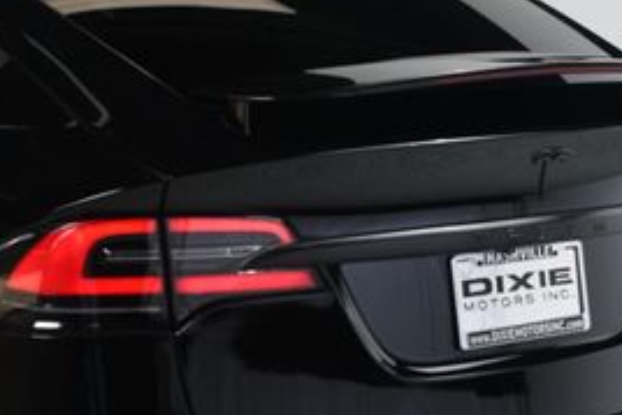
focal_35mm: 93
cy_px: 320
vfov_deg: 14.7
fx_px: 1608
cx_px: 58
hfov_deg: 21.4
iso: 100
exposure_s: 1/160
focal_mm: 26
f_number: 9
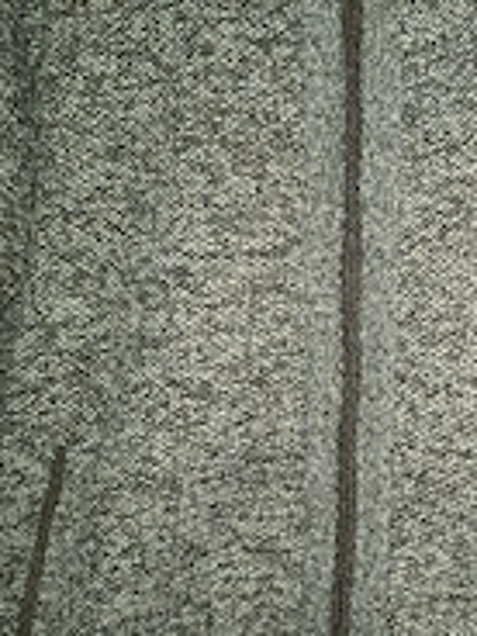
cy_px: 332
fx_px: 919
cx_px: 387
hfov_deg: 28.4
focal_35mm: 50
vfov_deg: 38.2
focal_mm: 5.54
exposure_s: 1/50
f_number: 1.8
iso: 200
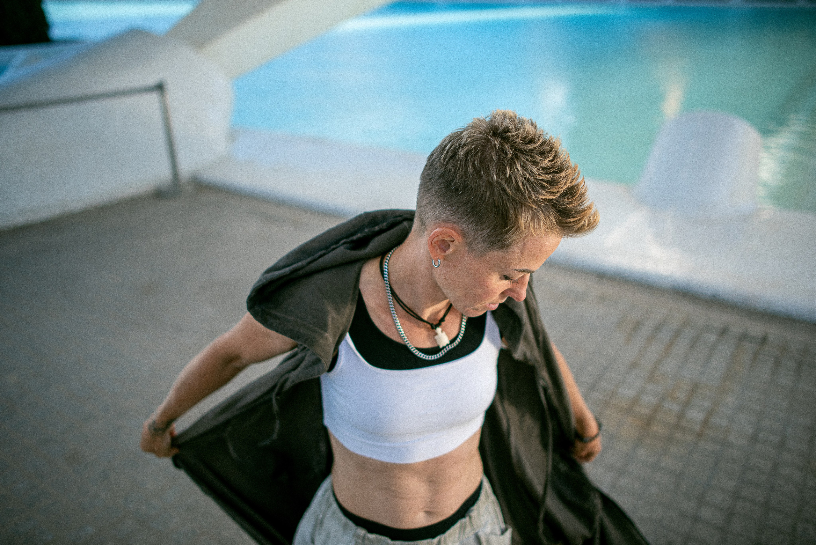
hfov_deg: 65.5
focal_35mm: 28
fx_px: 635
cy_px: 272
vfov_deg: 46.4
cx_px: 408
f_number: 1.8
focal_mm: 28
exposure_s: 1/2500
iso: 250
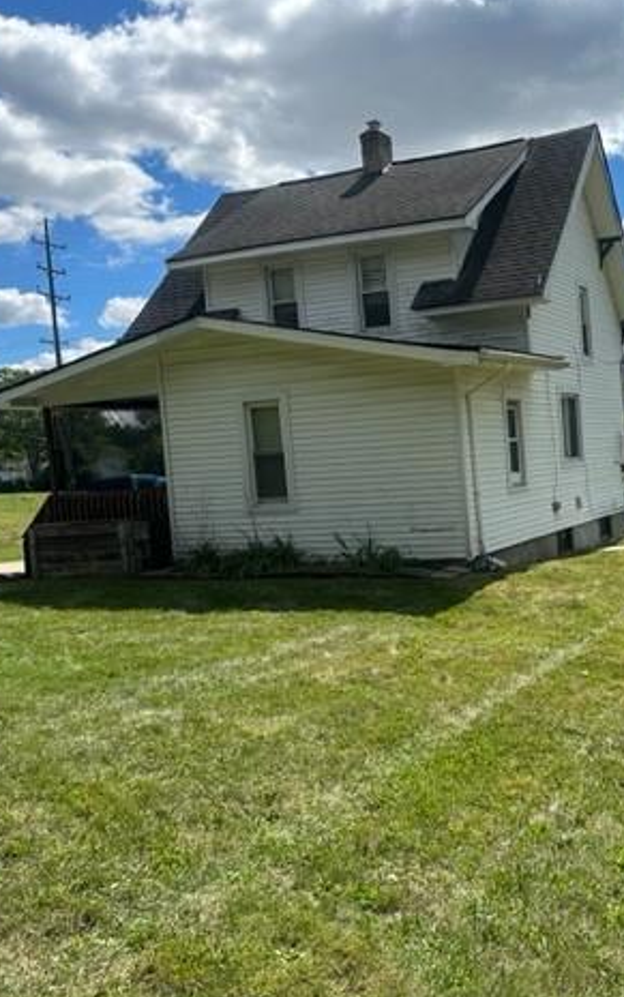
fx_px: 951
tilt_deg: -2.7
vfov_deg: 55.3
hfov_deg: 34.9
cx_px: 517
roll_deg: +7.3
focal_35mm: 35
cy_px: 504
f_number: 1.78
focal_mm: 6.86
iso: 80
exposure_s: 1/5848
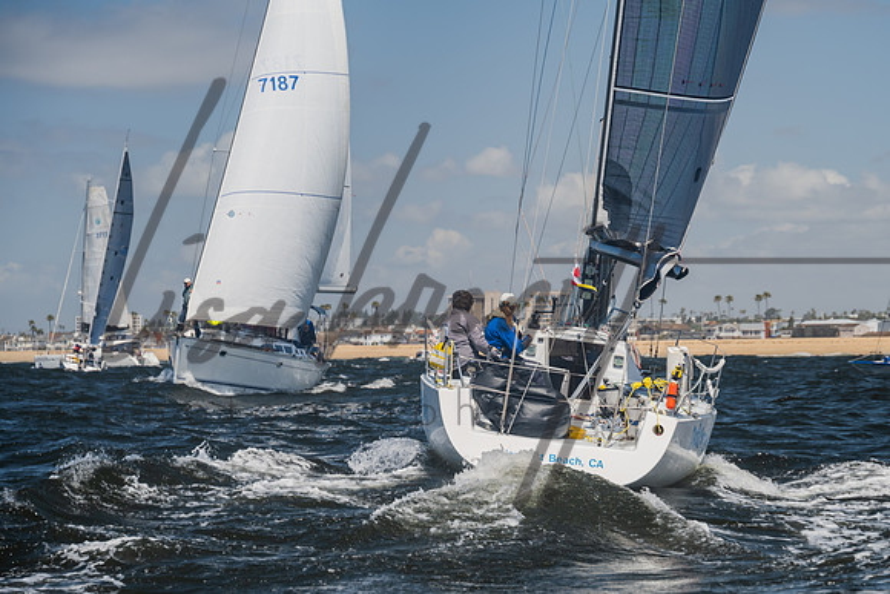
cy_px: 382
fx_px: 3829
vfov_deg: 8.9
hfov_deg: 13.3
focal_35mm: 155
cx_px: 542
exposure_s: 1/250
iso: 100
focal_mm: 120
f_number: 6.3
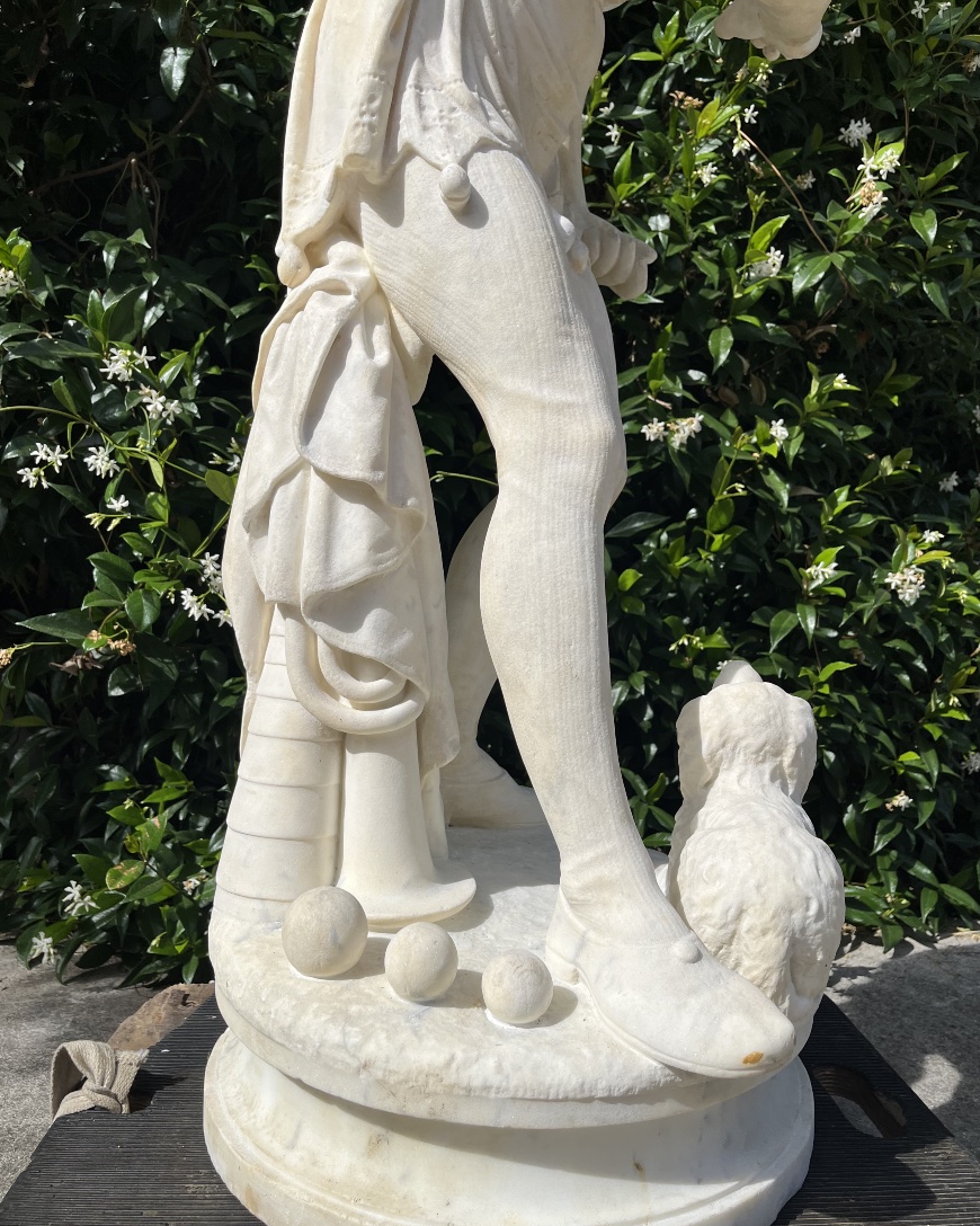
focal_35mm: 28
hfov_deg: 51.5
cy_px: 639
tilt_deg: -5.1
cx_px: 496
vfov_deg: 62.2
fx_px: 1015
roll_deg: -0.6
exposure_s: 1/6494
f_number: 1.6
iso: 50
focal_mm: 5.1
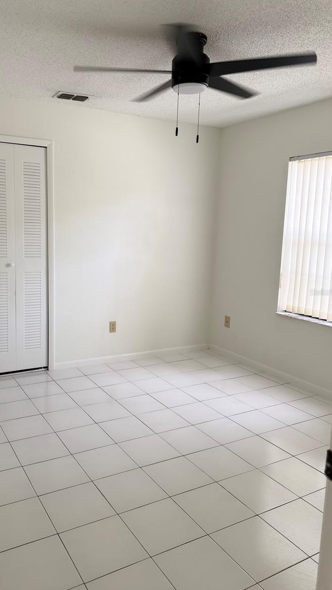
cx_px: 118
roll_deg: -1.5
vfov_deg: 69.9
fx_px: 422
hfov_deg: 42.5
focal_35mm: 27
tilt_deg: -8.0
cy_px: 292
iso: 64
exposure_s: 1/121
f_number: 1.78
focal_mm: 6.76
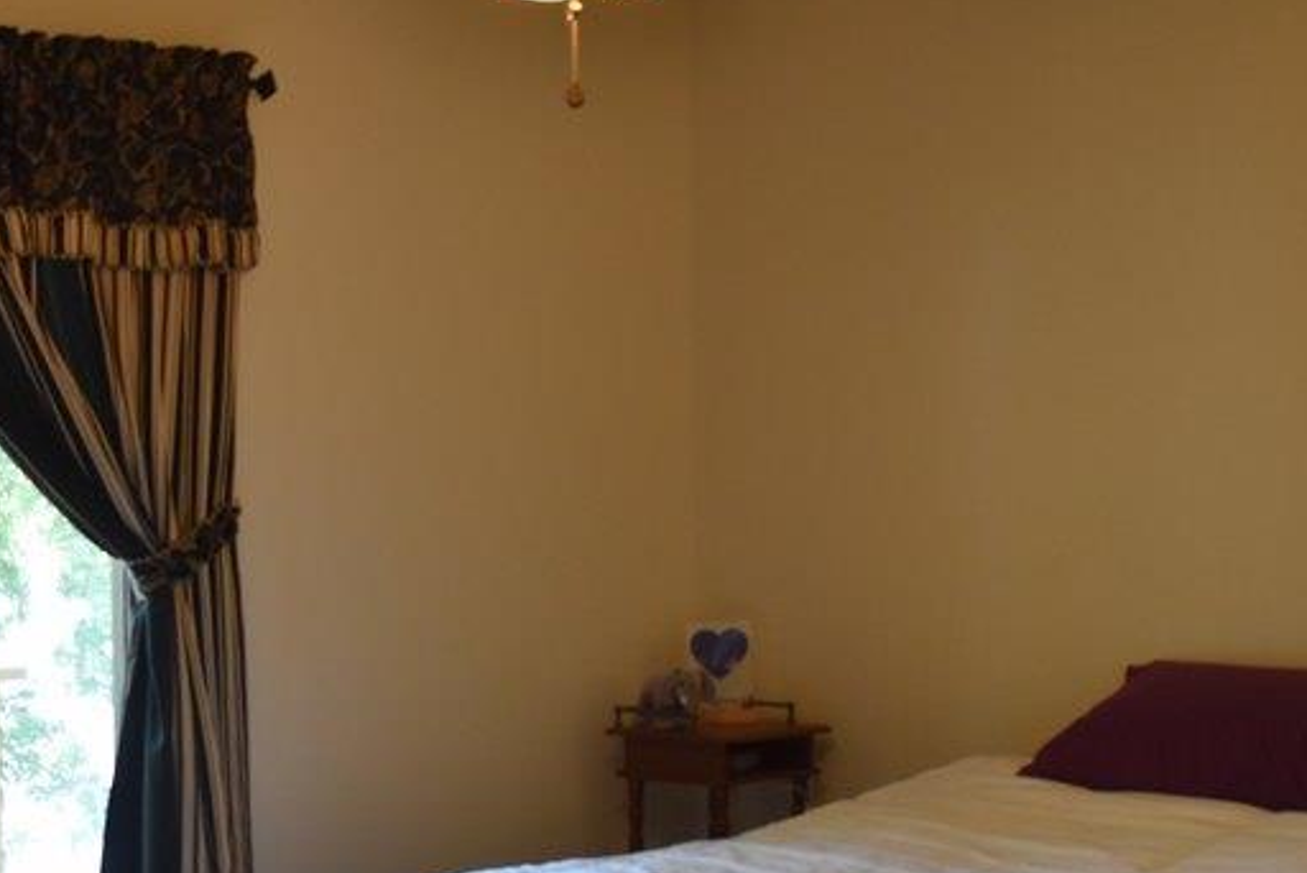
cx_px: 459
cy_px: 530
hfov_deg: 29.1
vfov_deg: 19.7
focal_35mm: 69
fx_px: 2506
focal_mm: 23
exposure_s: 1/60
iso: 800
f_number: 3.8
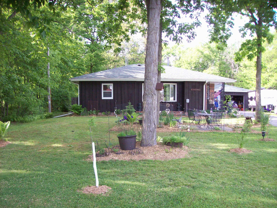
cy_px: 104
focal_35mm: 36
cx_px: 138
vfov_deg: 39.6
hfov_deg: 51.4
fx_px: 288
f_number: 2.7
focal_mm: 6
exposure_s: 1/115
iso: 80
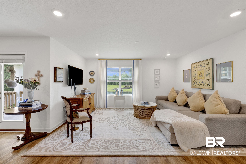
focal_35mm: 14
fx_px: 99
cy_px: 82
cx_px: 123
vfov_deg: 79.2
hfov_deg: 102.3
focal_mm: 14.5
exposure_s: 1/15
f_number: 11
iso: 400
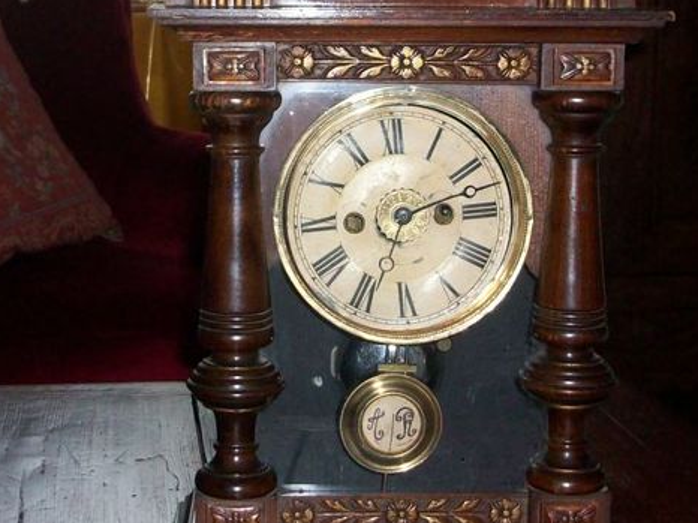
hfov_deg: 26.7
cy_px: 174
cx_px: 362
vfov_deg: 20.1
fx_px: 1471
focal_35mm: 73
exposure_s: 1/60
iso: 160
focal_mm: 5.7
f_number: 2.8
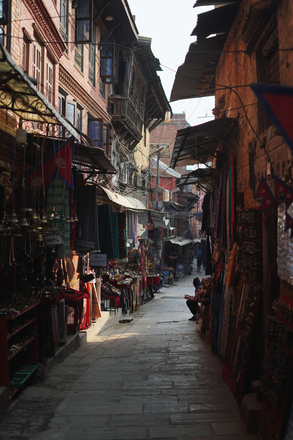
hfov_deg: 27.0
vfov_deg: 39.6
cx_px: 146
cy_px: 220
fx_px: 610
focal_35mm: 50
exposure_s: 1/2500
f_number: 1.8
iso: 160
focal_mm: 50
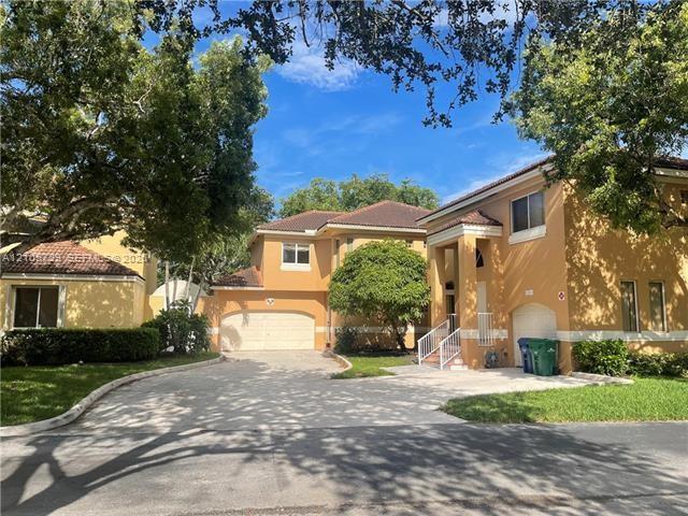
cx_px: 344
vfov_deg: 53.1
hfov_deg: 67.3
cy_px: 258
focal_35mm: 26
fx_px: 517
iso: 32
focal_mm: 5.1
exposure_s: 1/2786
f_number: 1.6
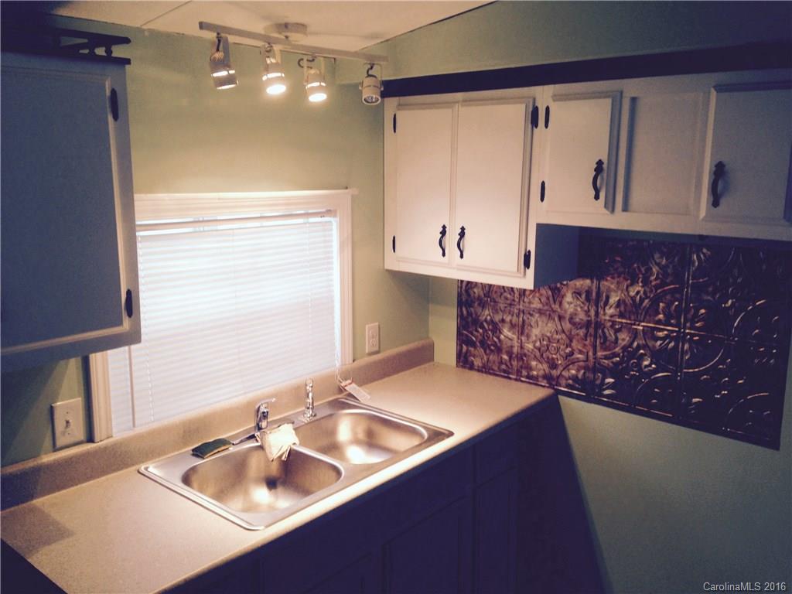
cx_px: 396
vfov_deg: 42.9
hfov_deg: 55.4
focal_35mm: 33
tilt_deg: -12.8
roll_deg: -1.4
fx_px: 755
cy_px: 297
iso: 64
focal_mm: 4.12
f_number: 2.4
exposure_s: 1/20
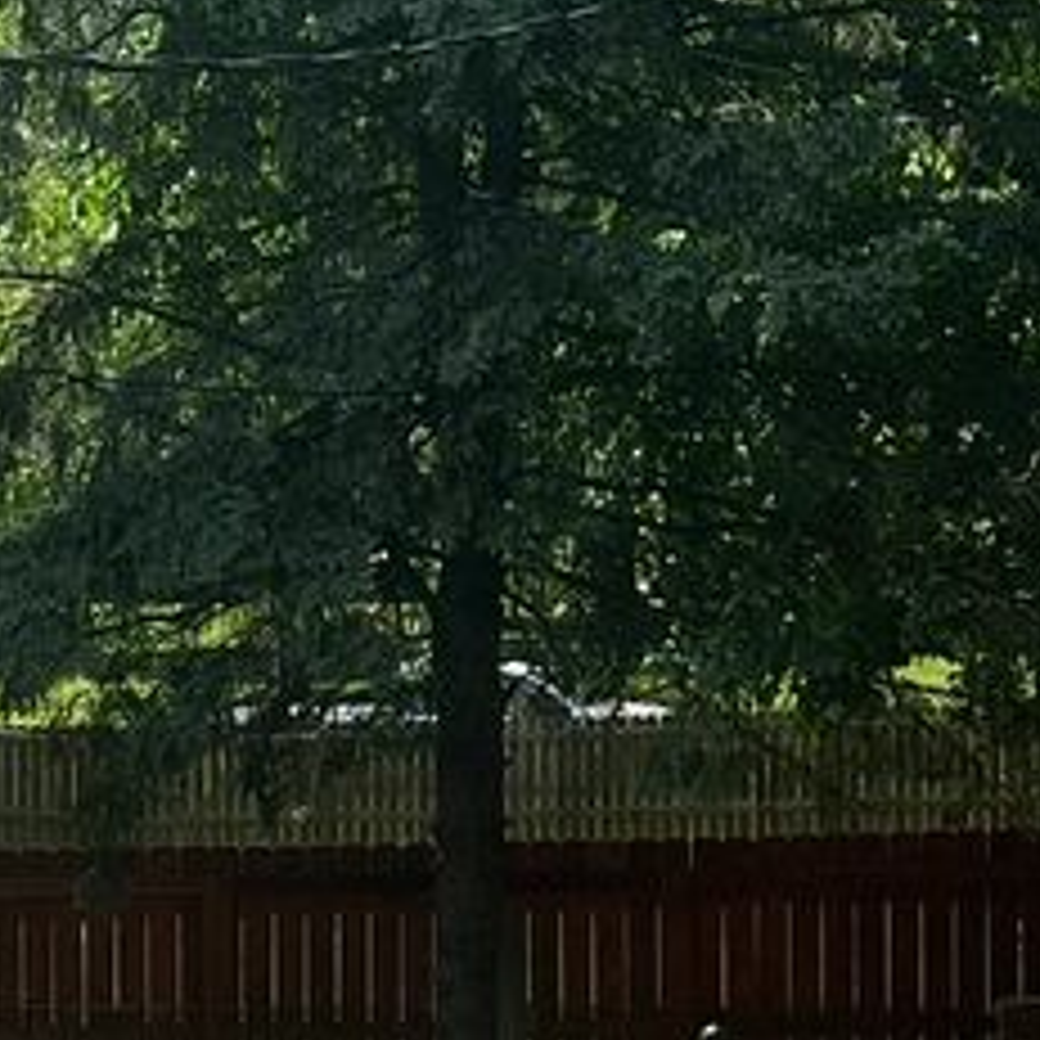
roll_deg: +0.8
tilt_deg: -0.7
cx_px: -122
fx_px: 5405
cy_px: 842
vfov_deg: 11.0
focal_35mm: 159
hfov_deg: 10.8
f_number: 1.6
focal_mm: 5.1
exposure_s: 1/1776
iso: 50
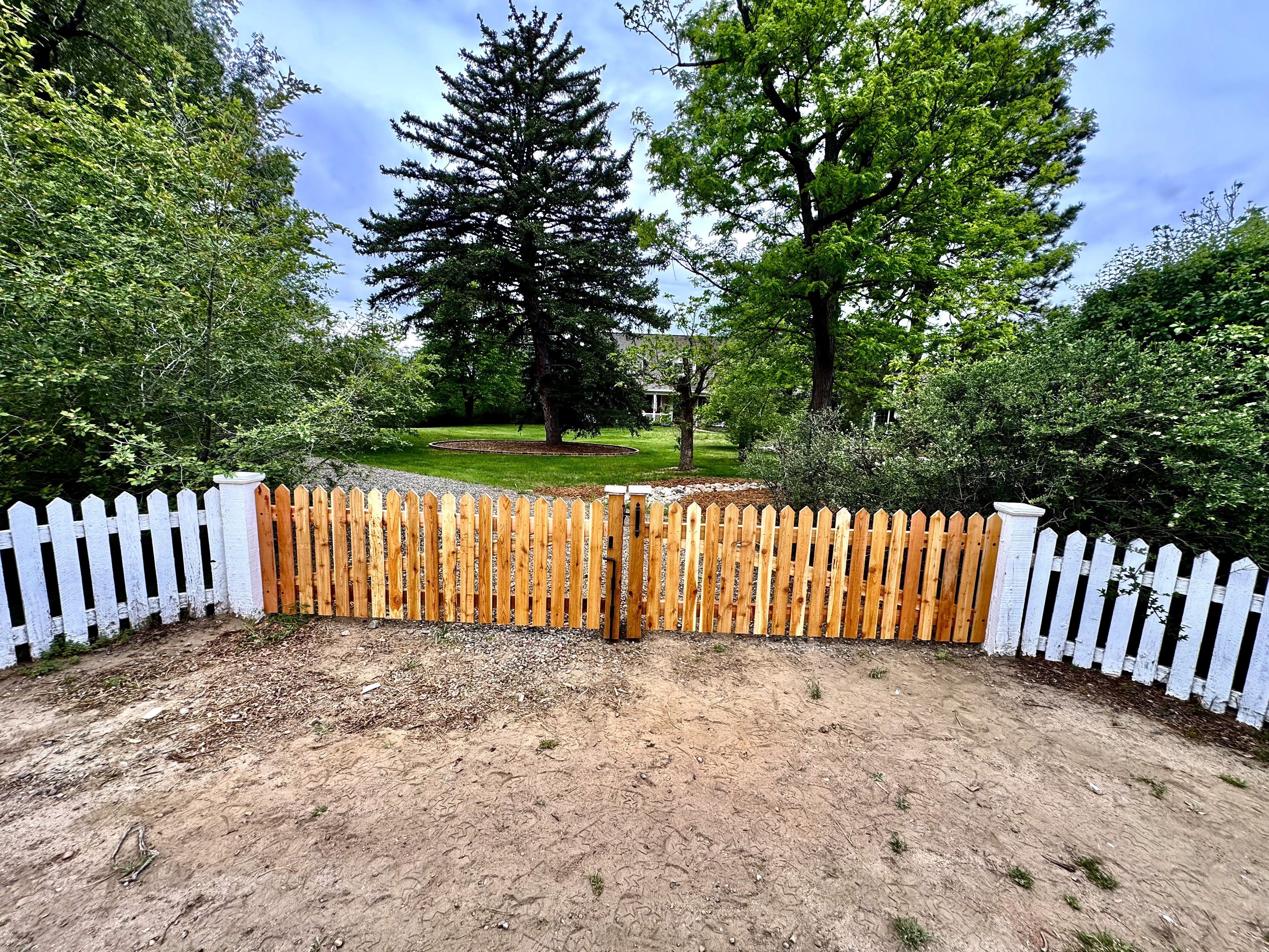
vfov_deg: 85.7
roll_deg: -0.4
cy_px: 476
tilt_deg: -7.9
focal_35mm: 14
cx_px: 634
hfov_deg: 102.1
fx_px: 513
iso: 40
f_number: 2.2
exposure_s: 1/105
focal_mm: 2.22
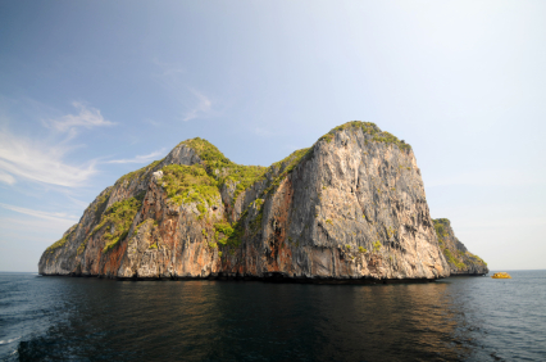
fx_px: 227
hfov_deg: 100.5
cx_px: 273
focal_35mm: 15
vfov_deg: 77.1
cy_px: 181
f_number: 5.6
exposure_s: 1/100
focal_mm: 10
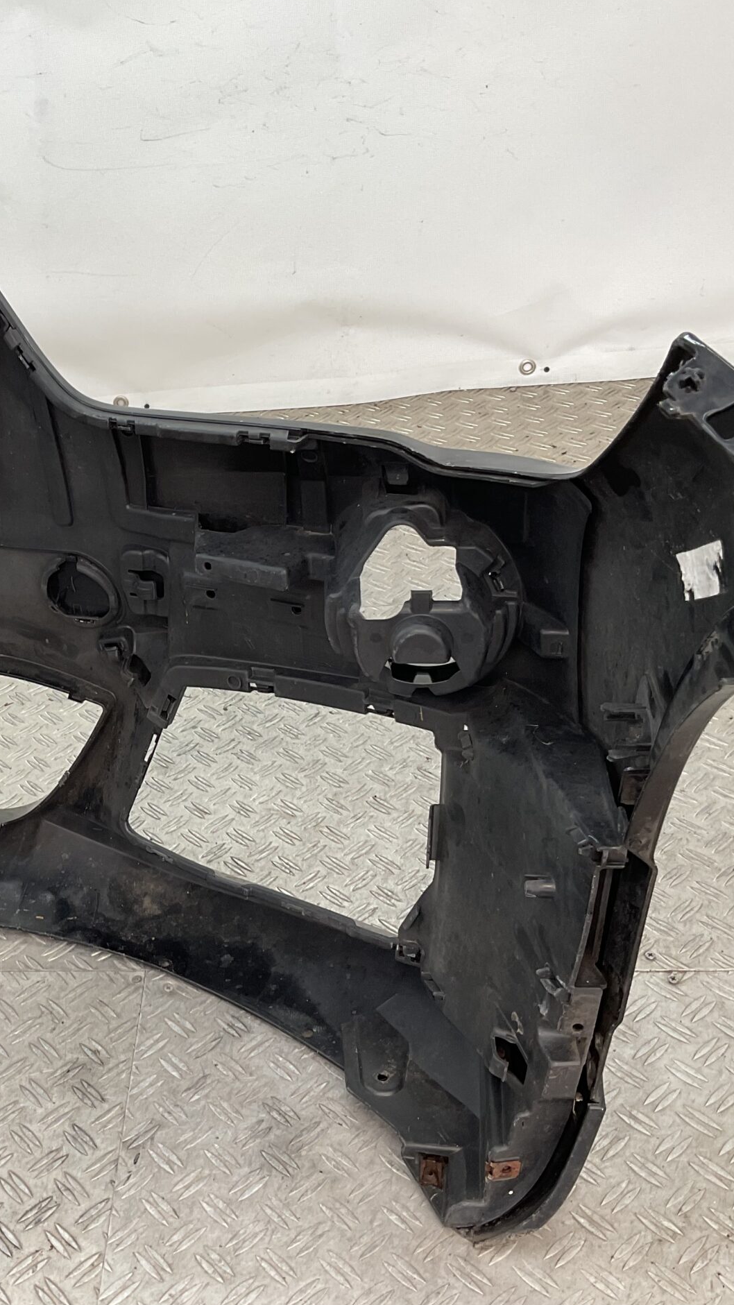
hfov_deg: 26.8
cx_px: 74
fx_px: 1488
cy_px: 645
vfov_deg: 47.4
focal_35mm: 43
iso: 20
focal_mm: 3
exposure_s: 1/100
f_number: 1.8
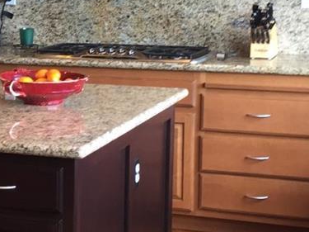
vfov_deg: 12.8
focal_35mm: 116
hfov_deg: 16.2
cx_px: -74
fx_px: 1035
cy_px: 102
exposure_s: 1/30
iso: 50
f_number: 2.2
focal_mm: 4.15
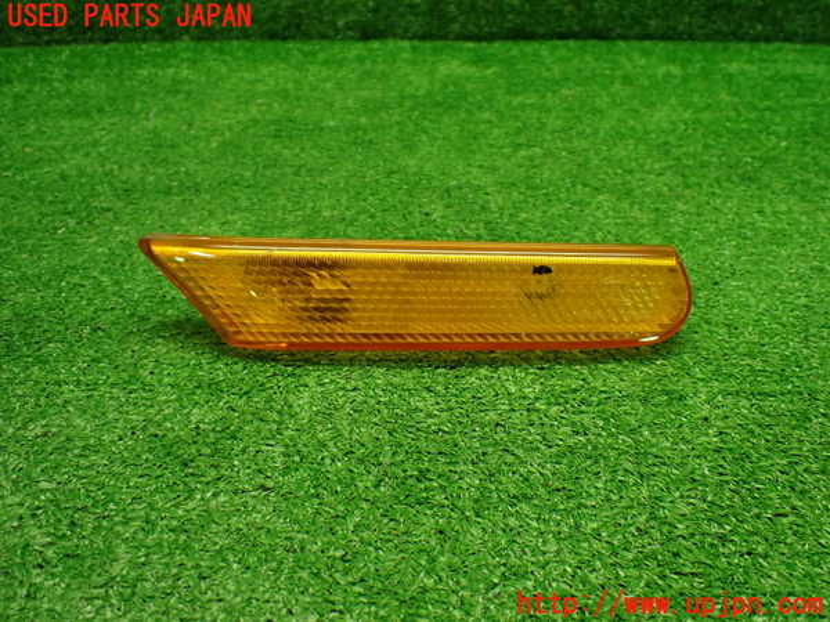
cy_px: 311
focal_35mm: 30
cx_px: 415
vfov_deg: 46.8
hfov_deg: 60.0
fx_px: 719
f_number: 2.3
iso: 500
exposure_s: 1/125
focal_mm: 5.4
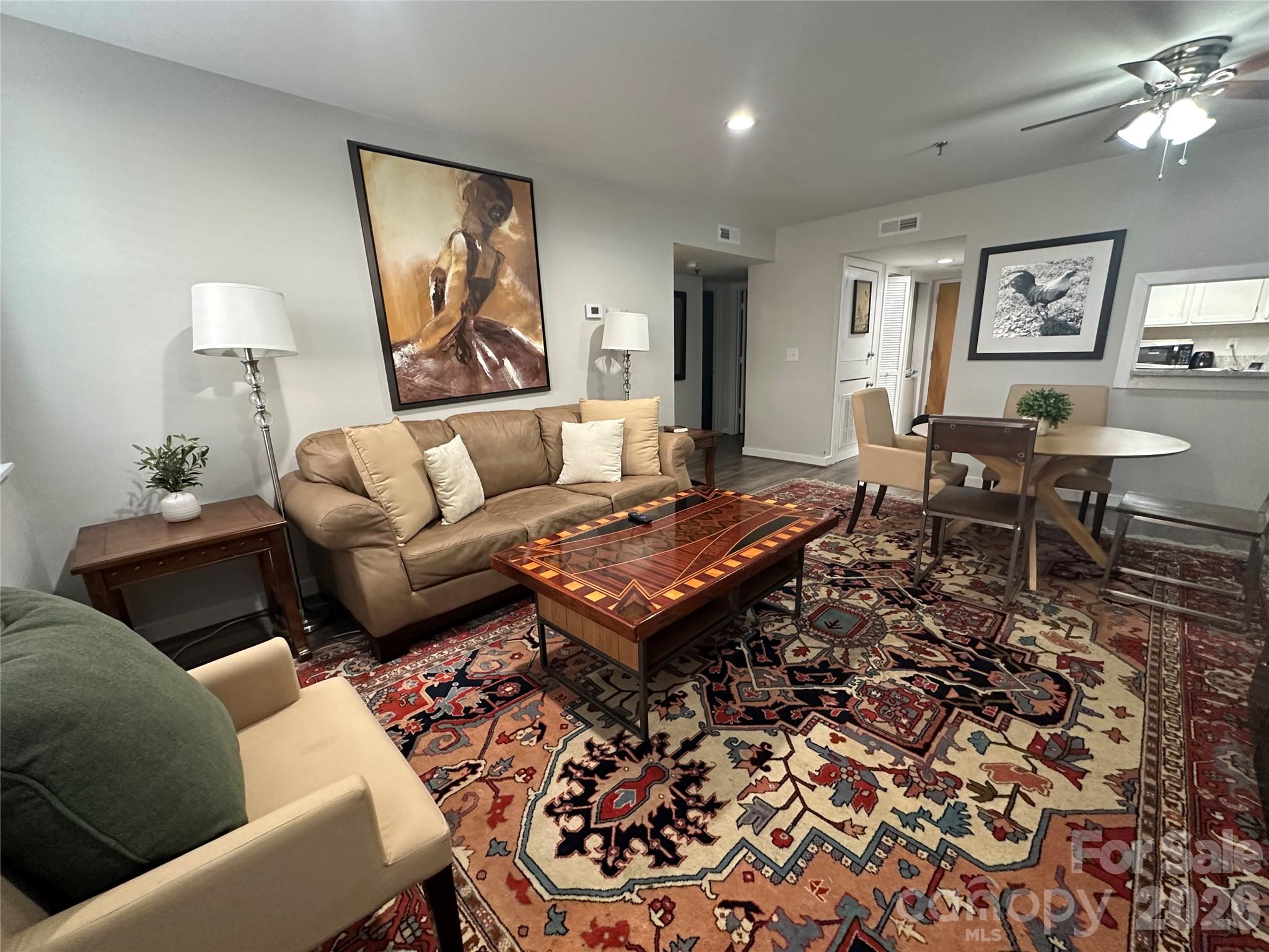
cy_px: 476
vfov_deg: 85.7
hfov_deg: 102.1
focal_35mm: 14
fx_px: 513
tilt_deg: -13.4
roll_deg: +1.4
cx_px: 634
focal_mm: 2.22
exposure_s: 1/60
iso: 400
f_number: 2.2
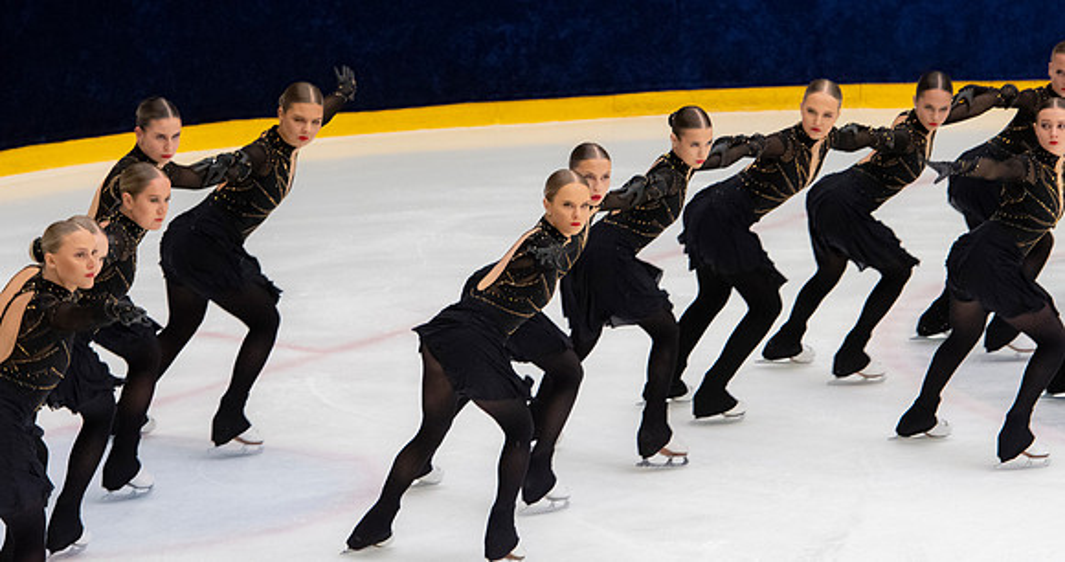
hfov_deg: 8.6
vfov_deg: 4.5
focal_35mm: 254
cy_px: 223
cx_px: 533
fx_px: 7078
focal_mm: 155
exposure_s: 1/320
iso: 2000
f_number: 5.6
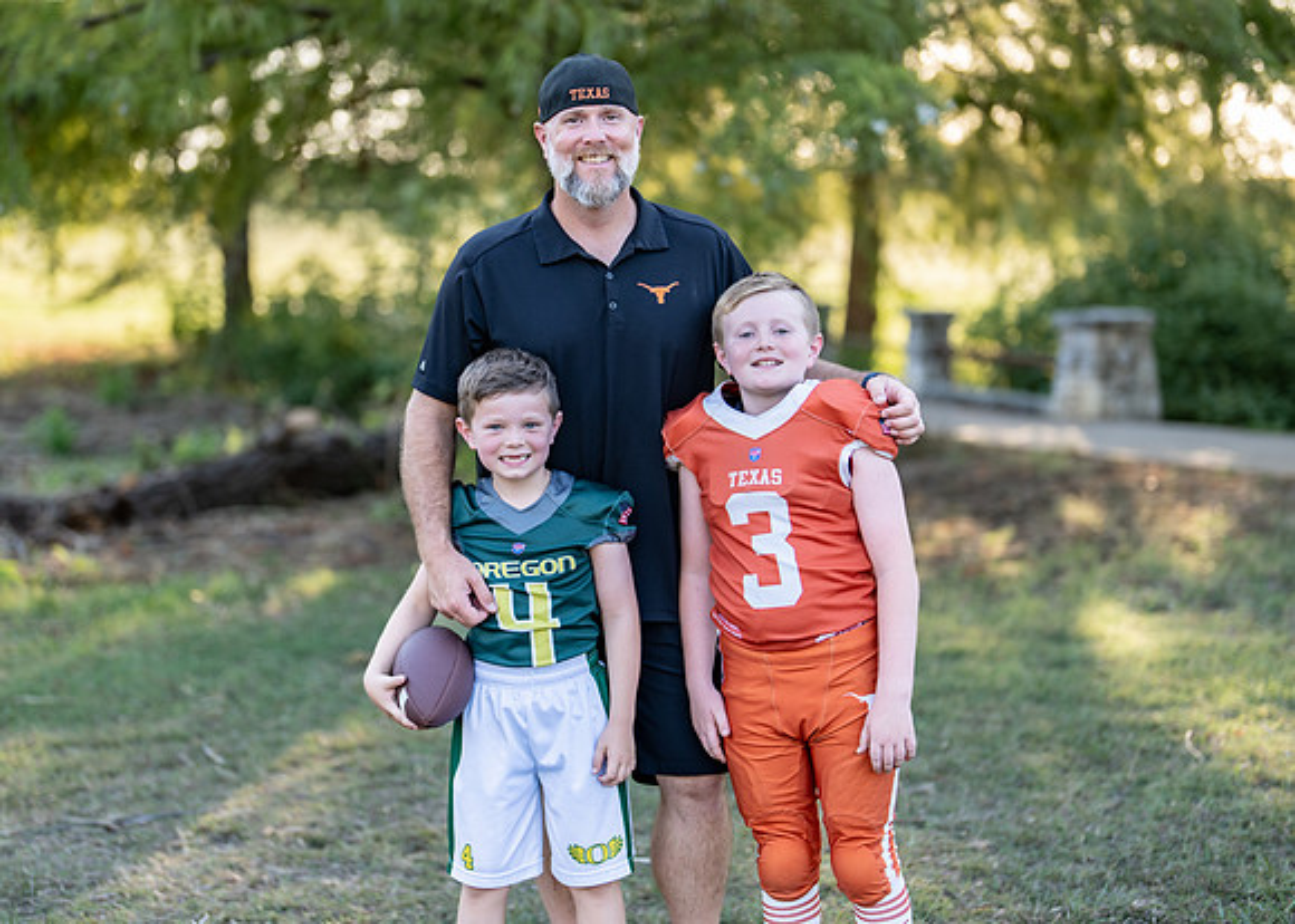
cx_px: 598
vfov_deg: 21.5
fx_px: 2437
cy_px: 420
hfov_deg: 29.8
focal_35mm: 66
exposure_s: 1/640
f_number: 1.2
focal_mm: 50
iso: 100
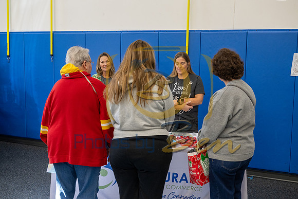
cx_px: 149
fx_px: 373
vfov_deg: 29.9
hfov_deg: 43.6
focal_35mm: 45
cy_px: 100
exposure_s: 1/125
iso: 1250
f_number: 5.6
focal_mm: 45
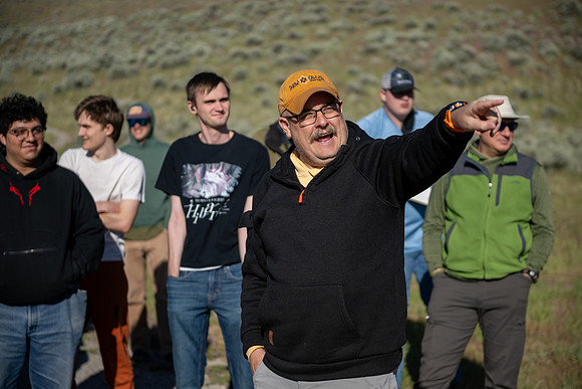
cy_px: 194
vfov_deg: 19.5
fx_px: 1132
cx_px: 291
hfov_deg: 28.8
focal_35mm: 70
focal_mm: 70
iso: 100
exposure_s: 1/4000
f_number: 2.8
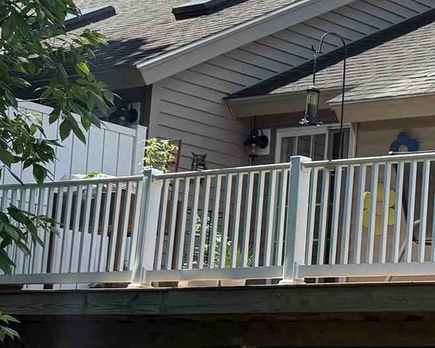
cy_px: 367
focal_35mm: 110
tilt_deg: +5.7
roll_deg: -2.5
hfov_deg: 14.3
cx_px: 893
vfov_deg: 13.8
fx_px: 1416
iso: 100
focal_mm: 6.76
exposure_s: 1/2525
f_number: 1.78
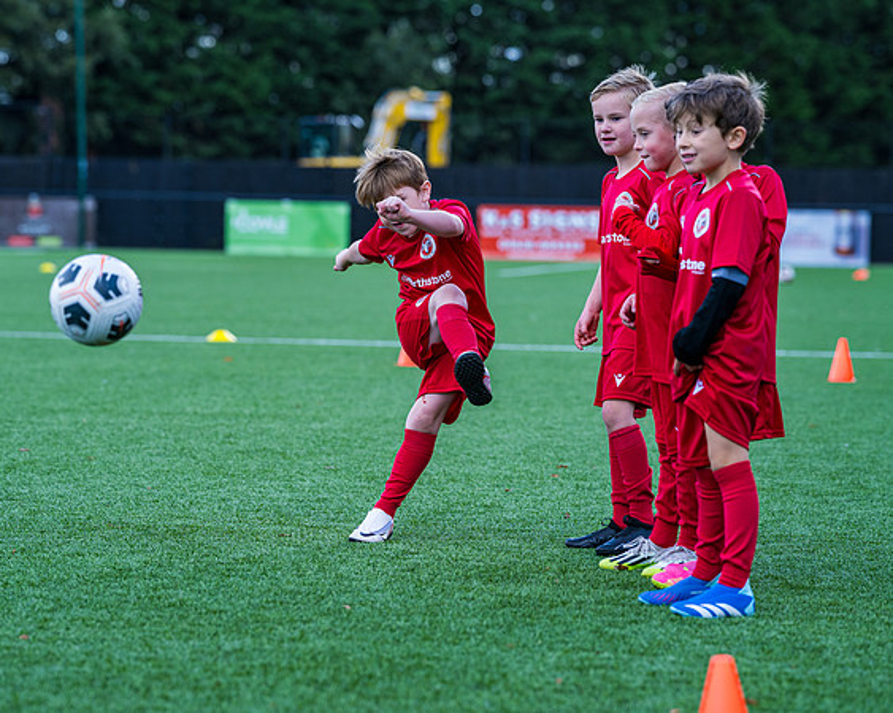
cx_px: 380
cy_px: 361
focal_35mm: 159
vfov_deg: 9.7
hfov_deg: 12.1
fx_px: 4208
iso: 400
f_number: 4
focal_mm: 135
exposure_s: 1/800
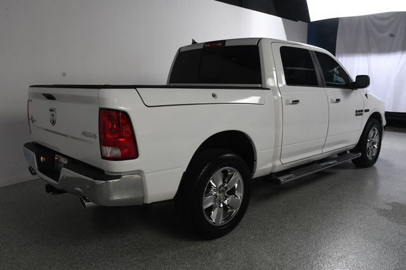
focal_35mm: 30
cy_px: 135
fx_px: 338
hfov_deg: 62.0
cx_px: 203
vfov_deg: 43.6
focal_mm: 20
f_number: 13
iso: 100
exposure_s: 1/160
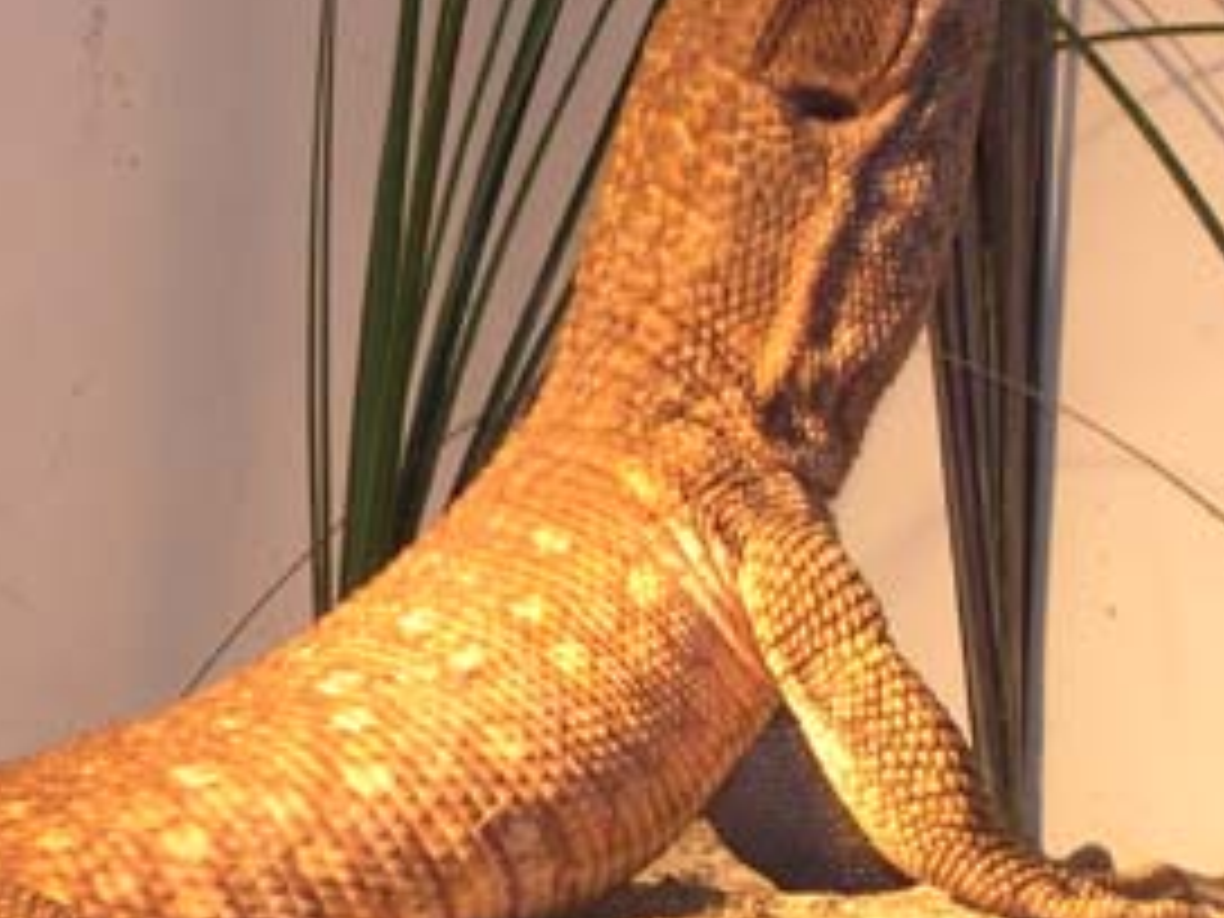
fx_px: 10679
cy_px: 459
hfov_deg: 6.5
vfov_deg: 4.9
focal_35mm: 302
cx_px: 0
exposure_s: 1/30
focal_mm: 24
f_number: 4.9
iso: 100
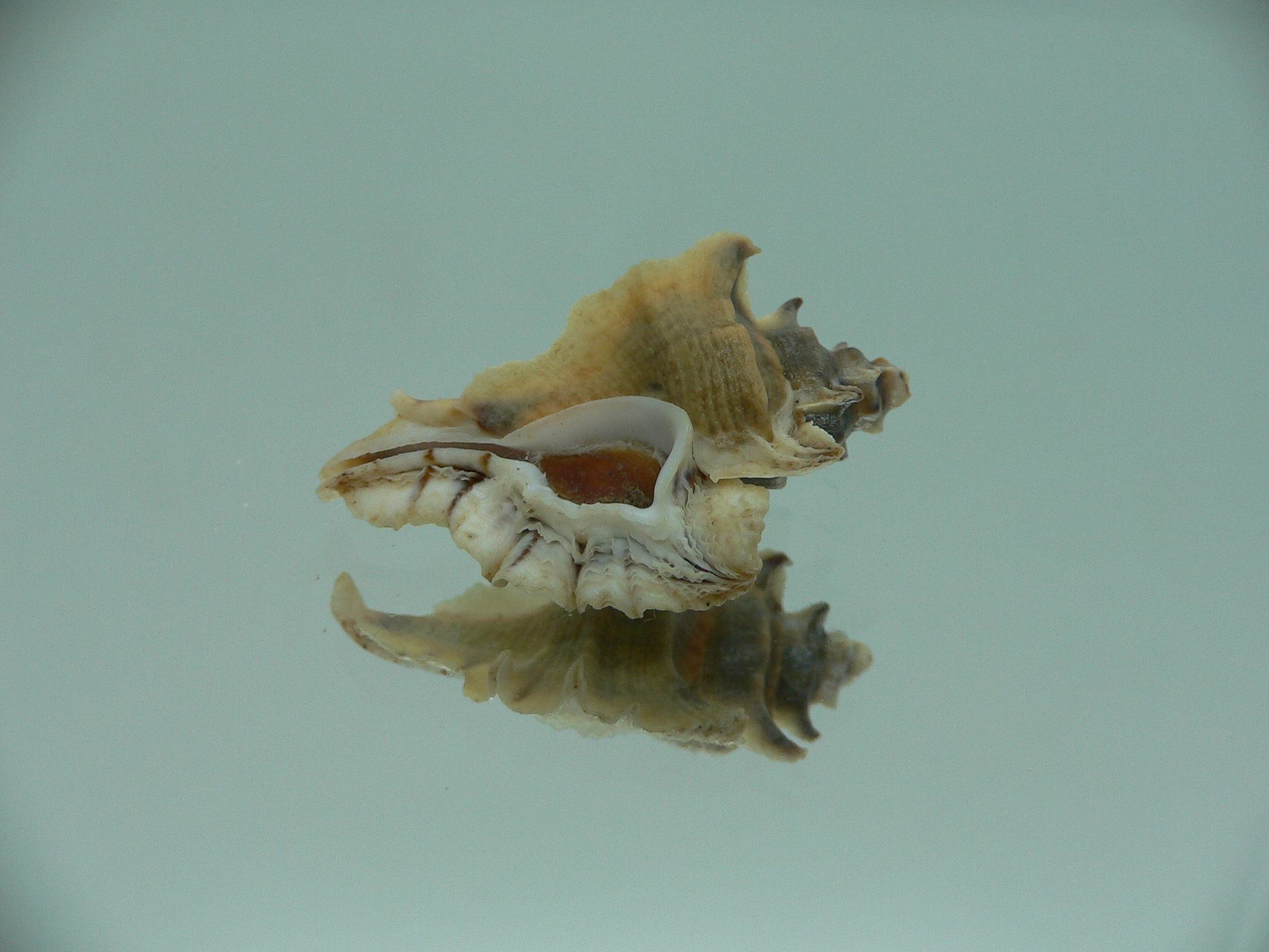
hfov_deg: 52.6
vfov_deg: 40.7
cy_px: 476
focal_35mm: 35
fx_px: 1283
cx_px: 634
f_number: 2.8
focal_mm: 4.6
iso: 80
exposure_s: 1/60
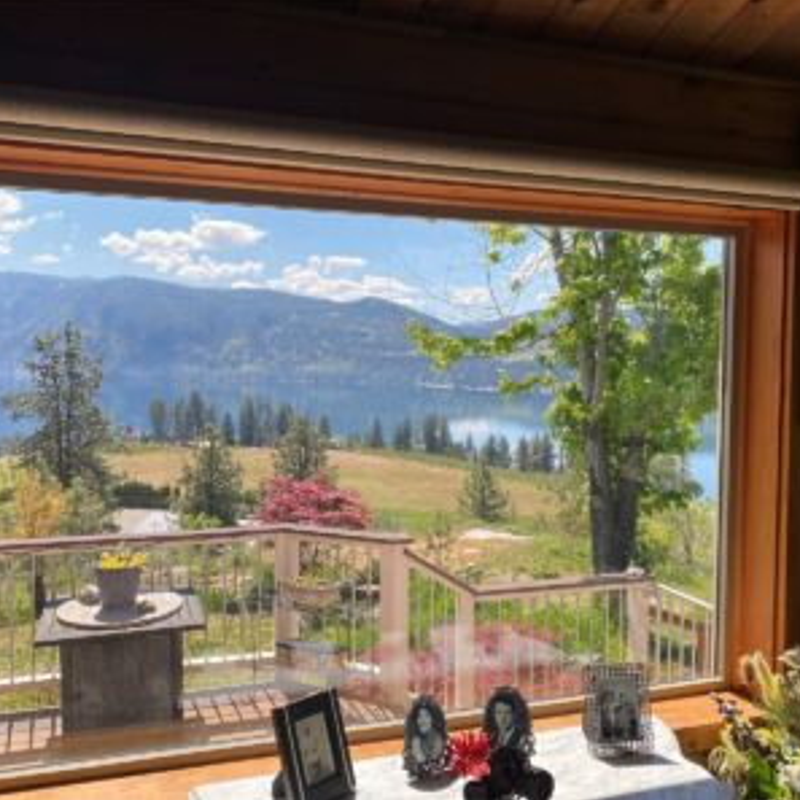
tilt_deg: -3.1
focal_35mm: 31
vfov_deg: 52.5
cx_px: 426
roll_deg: -0.7
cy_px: 399
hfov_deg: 52.5
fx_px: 811
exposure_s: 1/767
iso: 32
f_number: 1.8
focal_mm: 4.25
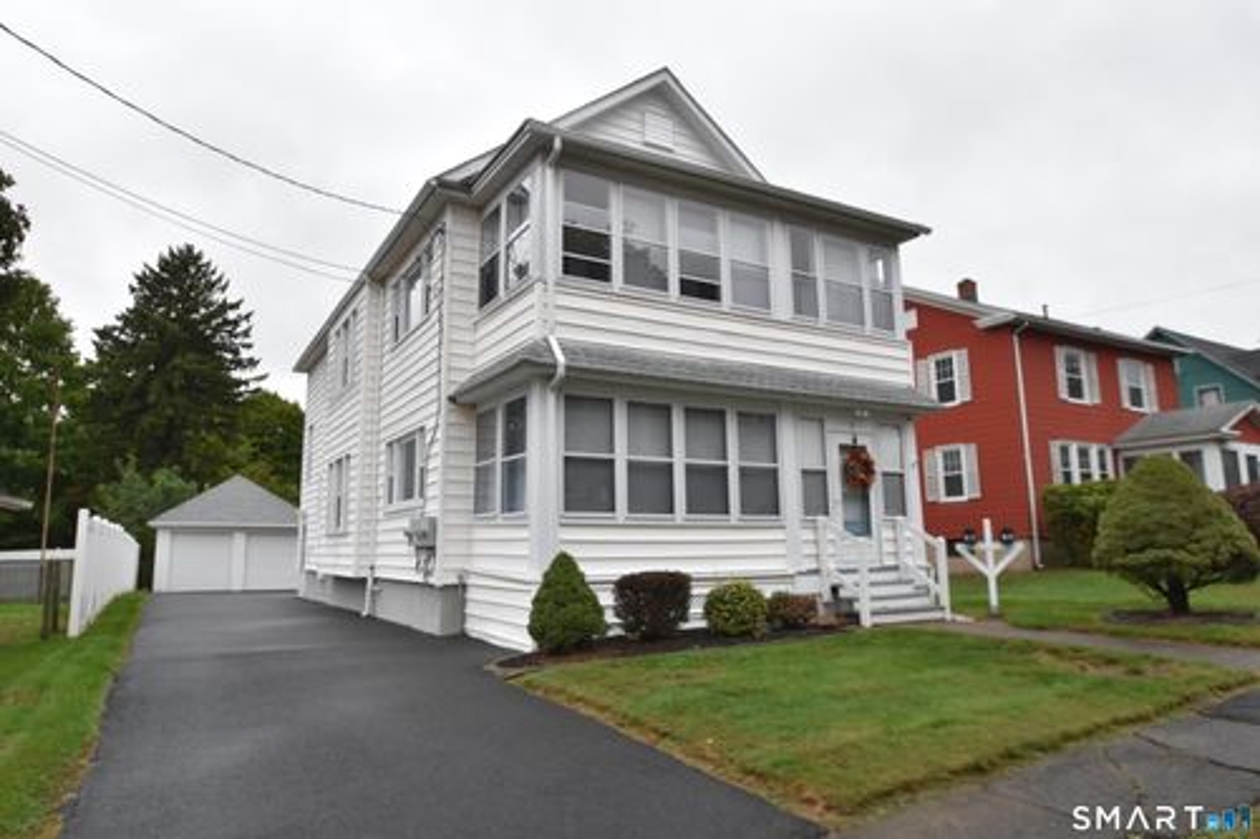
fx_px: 787
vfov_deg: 56.1
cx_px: 630
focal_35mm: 22
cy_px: 420
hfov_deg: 77.3
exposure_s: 1/200
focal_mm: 15
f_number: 7.1
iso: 400
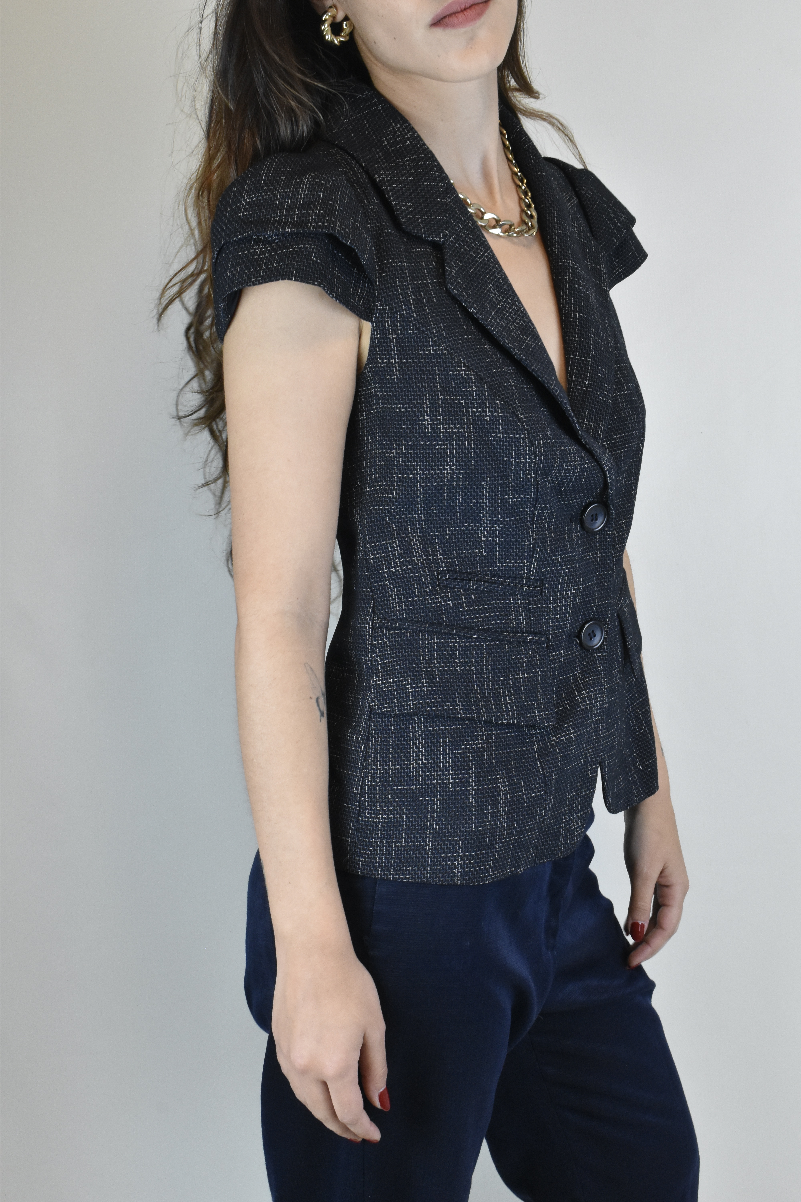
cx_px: 400
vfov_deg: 38.9
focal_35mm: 51
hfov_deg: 26.5
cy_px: 601
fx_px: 1702
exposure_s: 1/50
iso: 1600
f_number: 13
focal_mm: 34
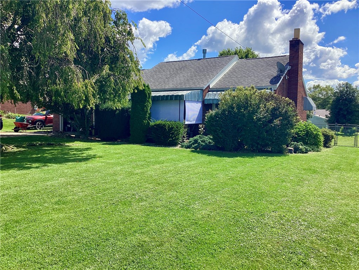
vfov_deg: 45.4
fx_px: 321
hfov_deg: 58.4
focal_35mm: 31
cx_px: 180
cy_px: 135
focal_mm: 3.3
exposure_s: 1/858
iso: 25
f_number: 2.4
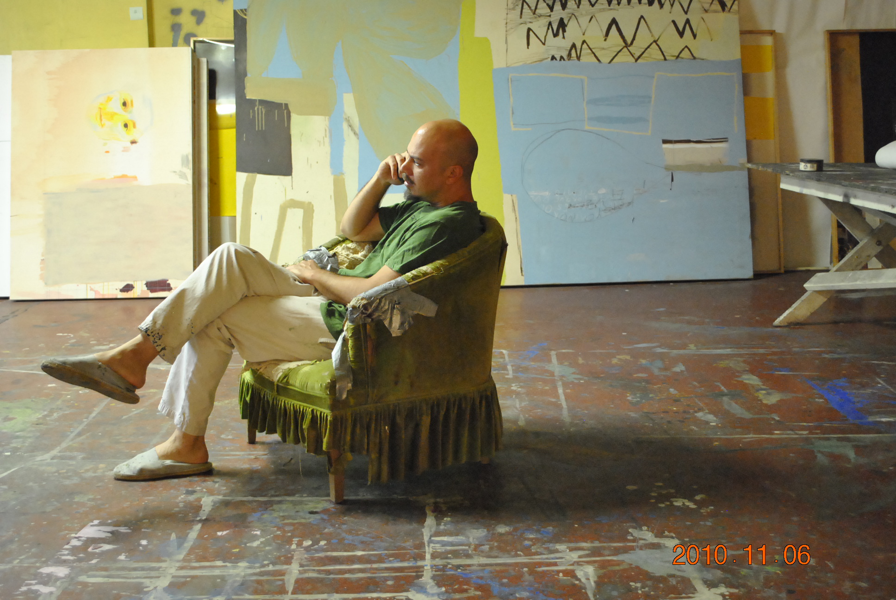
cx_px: 448
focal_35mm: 42
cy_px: 300
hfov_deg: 46.3
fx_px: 1047
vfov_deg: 32.0
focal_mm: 28
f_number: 4.5
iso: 1600
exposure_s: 1/13
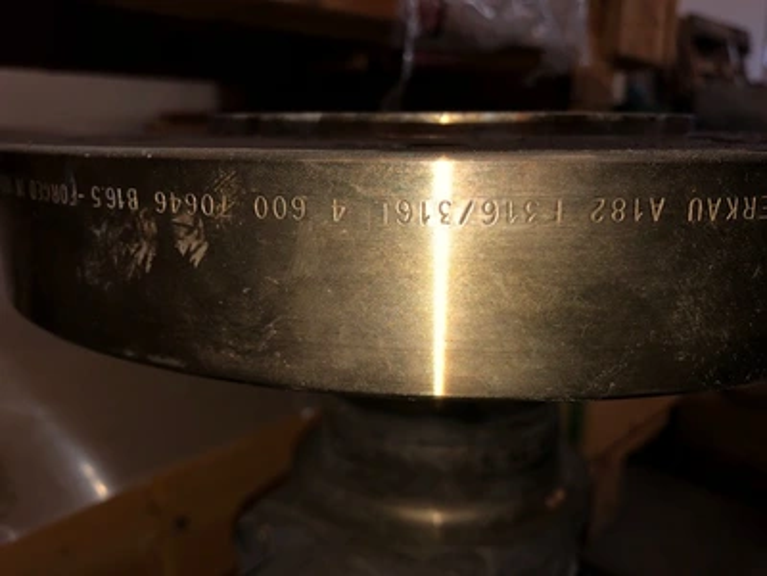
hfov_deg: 63.4
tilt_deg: -12.7
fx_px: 620
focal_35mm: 28
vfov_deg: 49.7
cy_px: 288
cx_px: 384
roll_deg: -0.2
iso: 20
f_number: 1.8
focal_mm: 3.99
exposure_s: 1/26
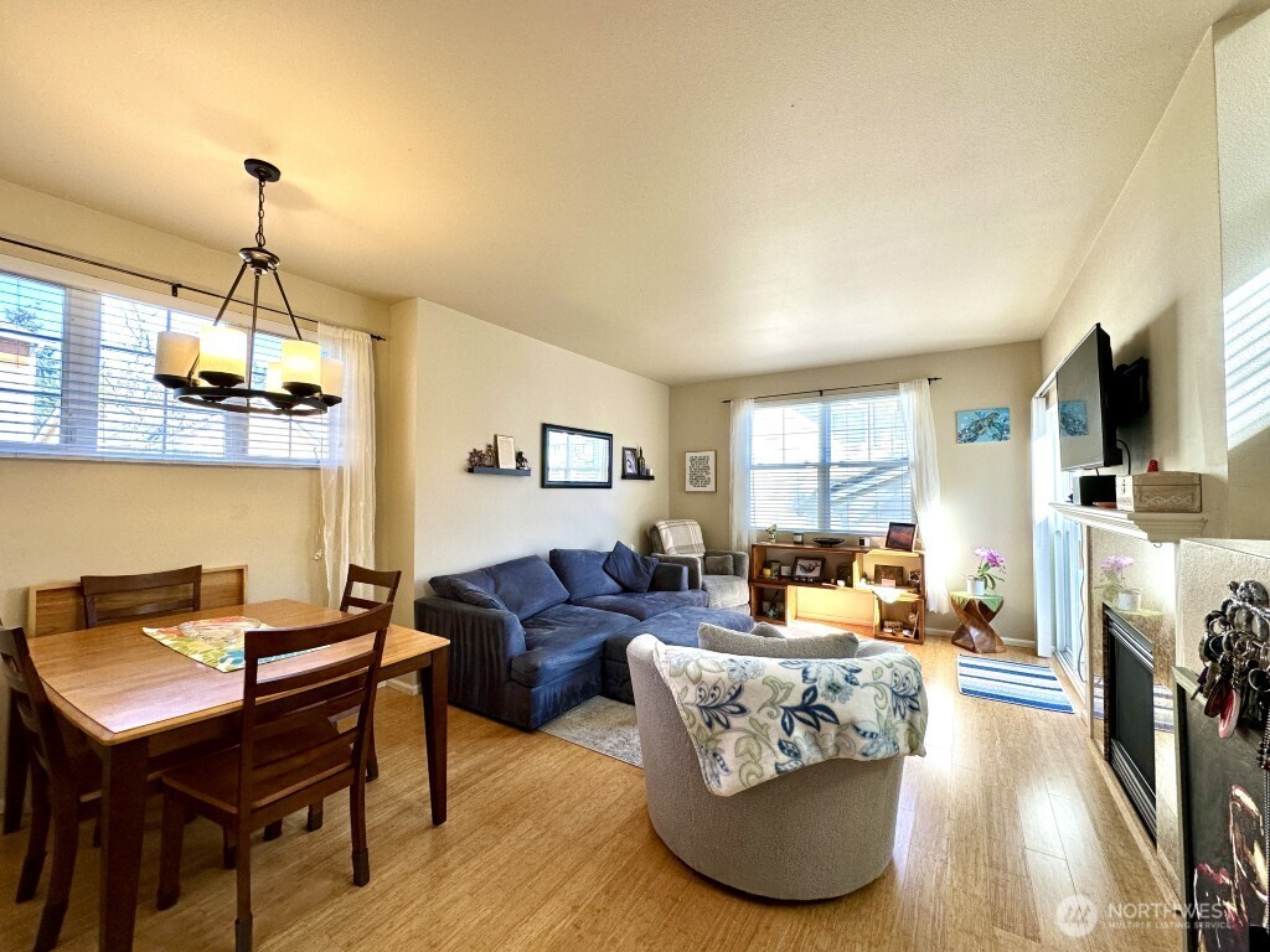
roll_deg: -0.5
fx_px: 514
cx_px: 635
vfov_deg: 85.7
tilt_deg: +2.0
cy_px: 476
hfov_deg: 102.1
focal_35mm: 14
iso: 80
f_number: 2.2
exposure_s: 1/120
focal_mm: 2.22
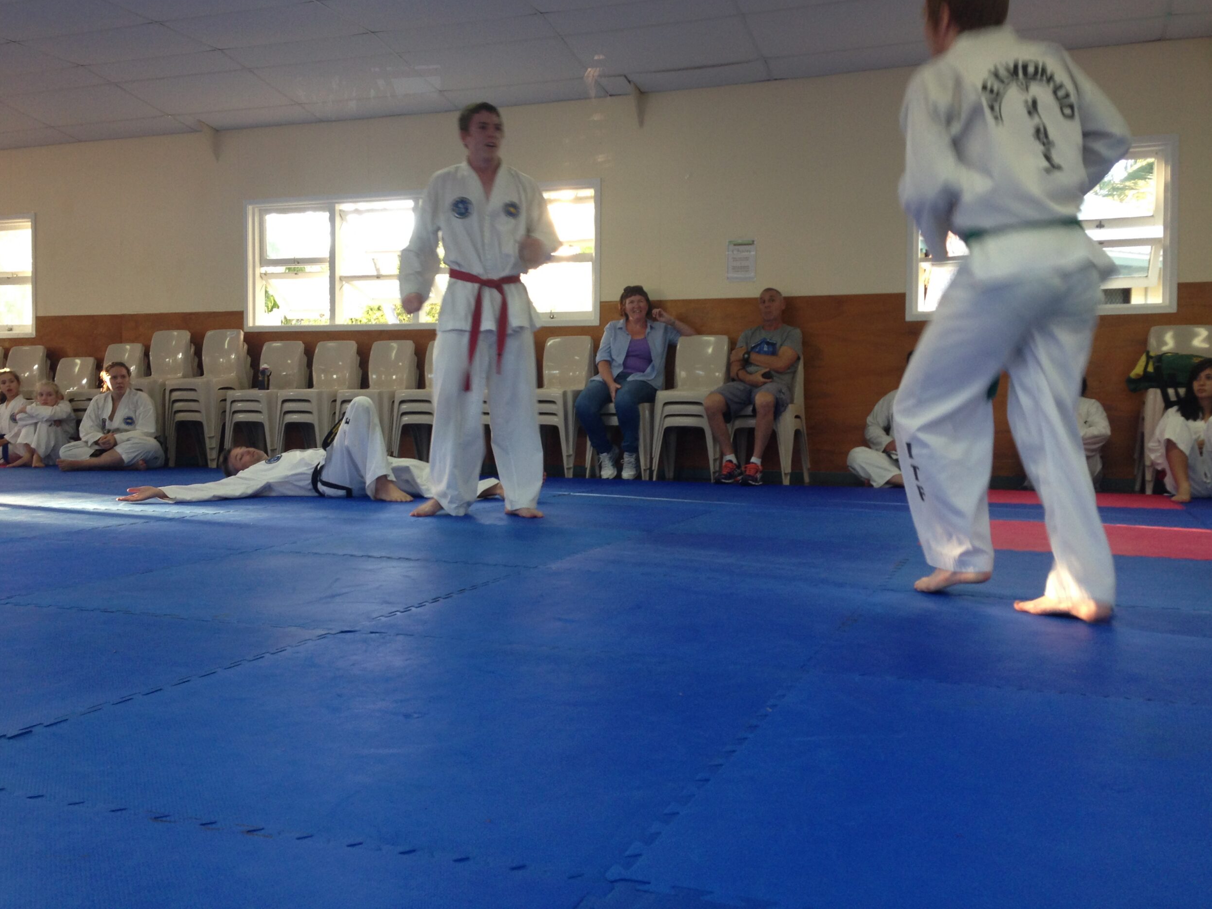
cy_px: 441
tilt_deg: -2.4
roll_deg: -1.2
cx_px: 616
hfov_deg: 54.0
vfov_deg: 41.8
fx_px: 1190
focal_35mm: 34
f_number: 2.4
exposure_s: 1/20
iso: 64
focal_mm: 4.12
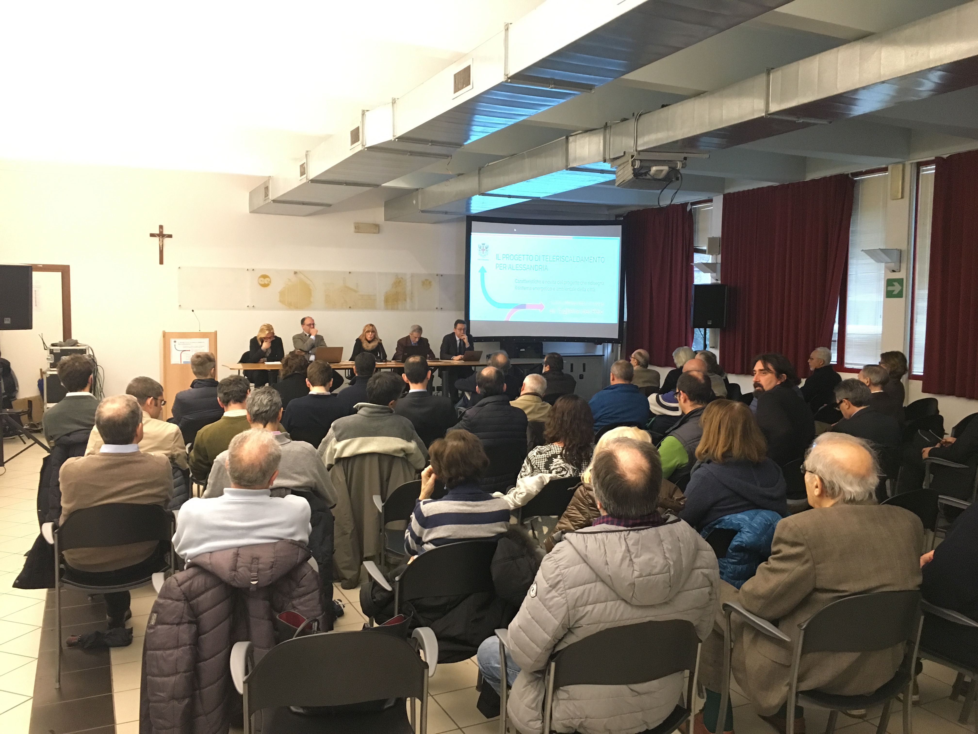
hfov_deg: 61.7
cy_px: 367
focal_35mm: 29
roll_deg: -0.5
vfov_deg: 48.2
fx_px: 819
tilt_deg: -3.8
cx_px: 489
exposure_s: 1/17
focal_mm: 4.15
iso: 200
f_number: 2.2
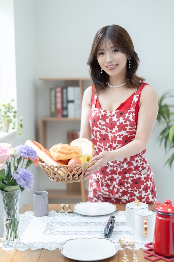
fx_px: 399
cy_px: 131
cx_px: 87
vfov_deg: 36.3
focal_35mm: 55
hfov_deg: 24.6
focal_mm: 55
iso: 125
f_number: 1.8
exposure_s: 1/80
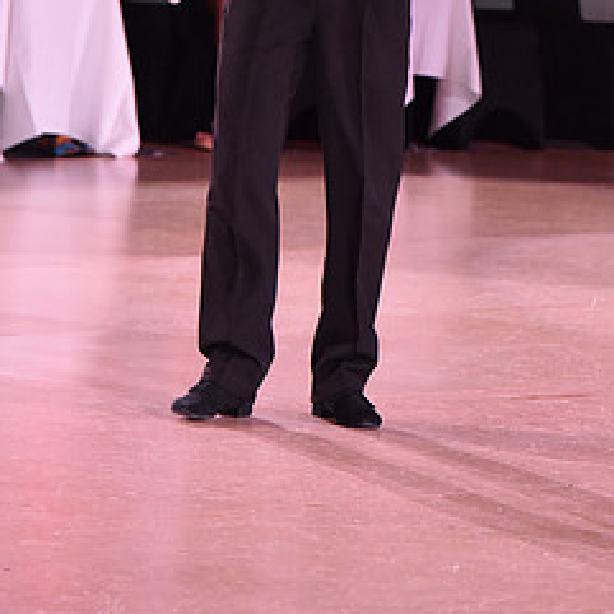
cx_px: 361
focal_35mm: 368
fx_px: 7385
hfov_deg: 4.8
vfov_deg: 4.7
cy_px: -104
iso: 2500
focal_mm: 180
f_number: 5
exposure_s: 1/320
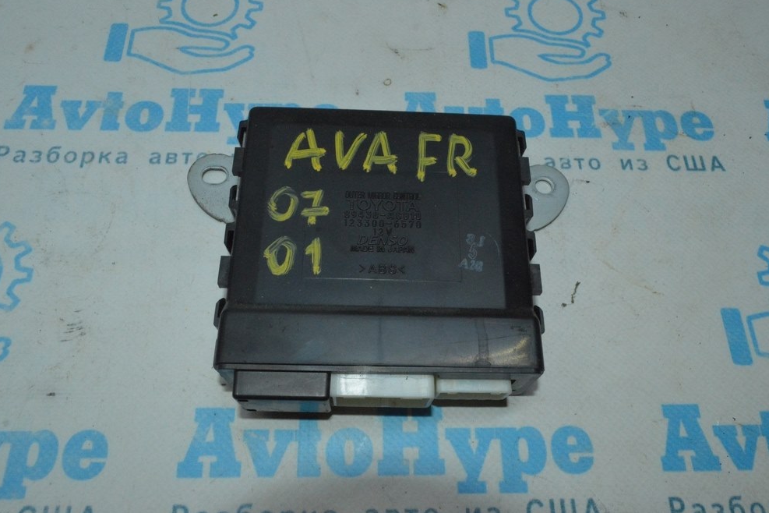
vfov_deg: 46.4
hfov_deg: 65.5
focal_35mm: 28
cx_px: 372
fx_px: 598
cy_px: 257
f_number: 16
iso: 3600
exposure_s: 1/200
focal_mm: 18
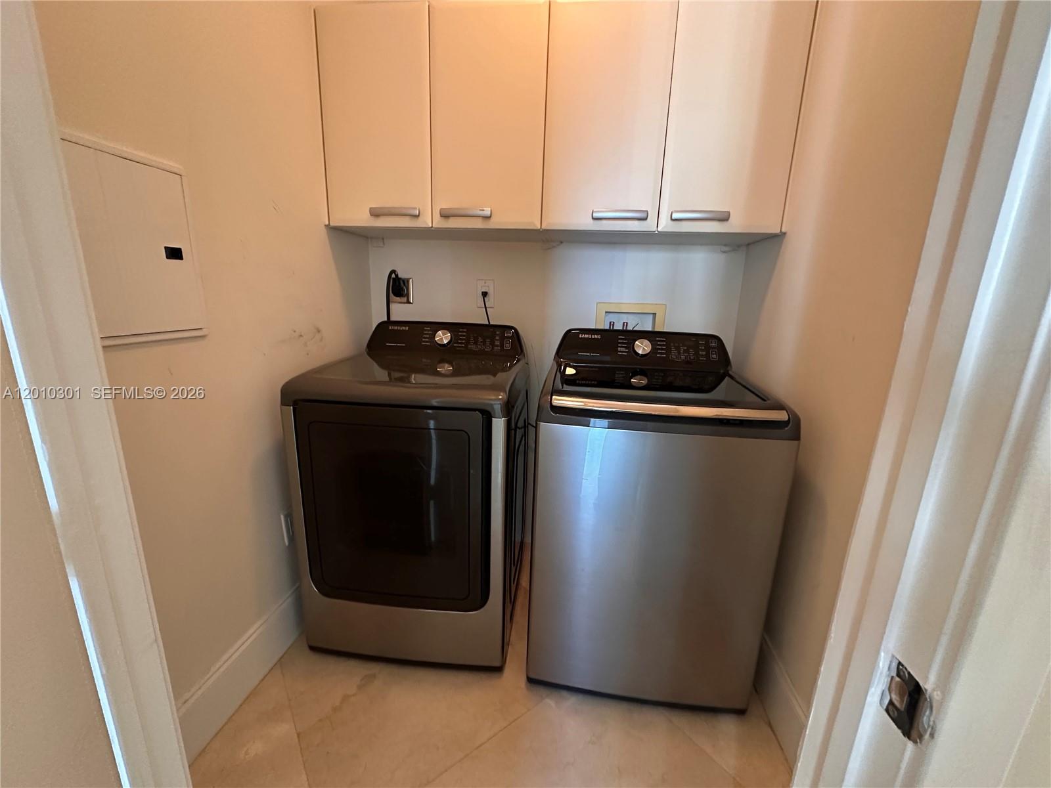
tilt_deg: -12.7
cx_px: 526
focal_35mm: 14
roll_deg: -2.2
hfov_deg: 102.1
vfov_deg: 85.7
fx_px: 425
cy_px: 394
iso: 640
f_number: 2.2
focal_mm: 2.22
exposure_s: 1/60
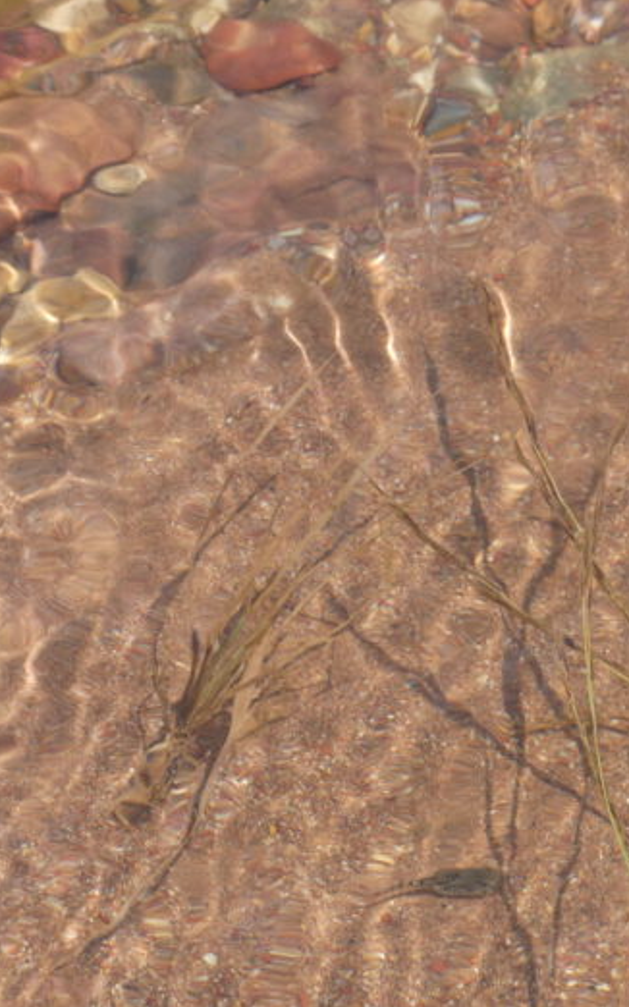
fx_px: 13529
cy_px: 503
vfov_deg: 4.3
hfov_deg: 2.7
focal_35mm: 493
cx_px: 575
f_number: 6
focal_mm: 62.1
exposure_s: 1/250
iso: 80
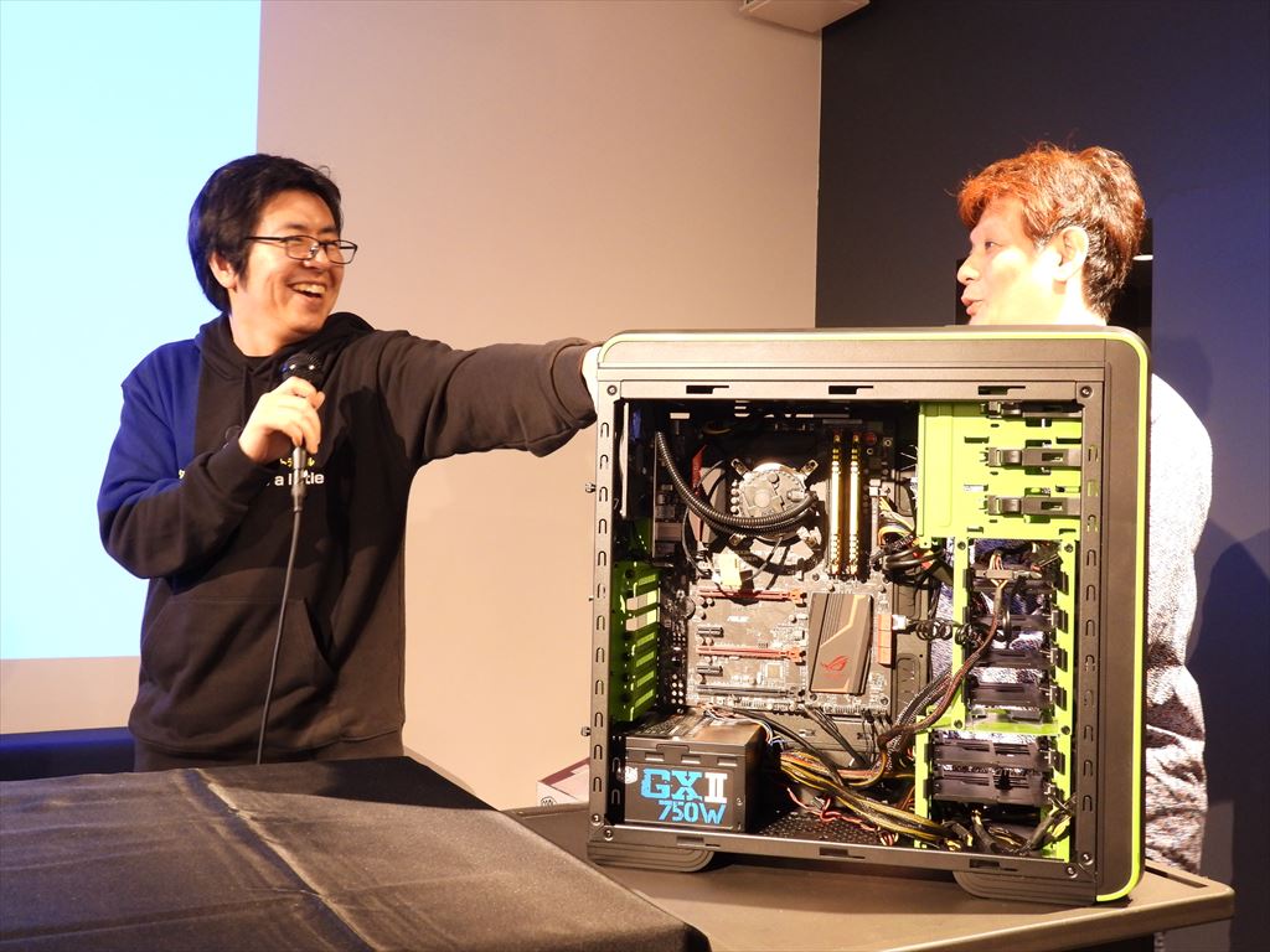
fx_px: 1284
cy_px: 476
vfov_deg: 40.7
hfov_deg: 52.6
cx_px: 635
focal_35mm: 35
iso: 400
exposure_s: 1/15
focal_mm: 6.2
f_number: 3.2
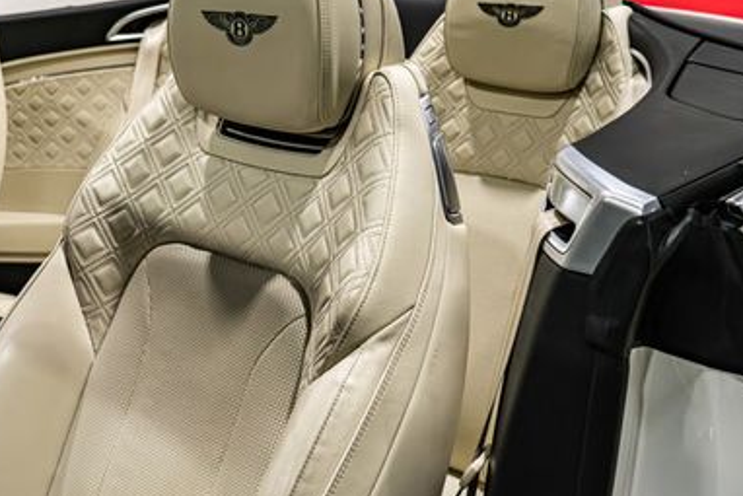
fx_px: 1074
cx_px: 165
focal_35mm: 52
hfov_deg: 37.0
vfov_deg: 25.9
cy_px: 176
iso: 1600
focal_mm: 31
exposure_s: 1/125
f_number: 4
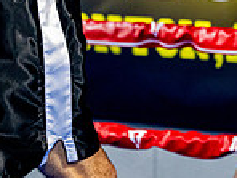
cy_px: -95
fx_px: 2478
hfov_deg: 5.4
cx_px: 290
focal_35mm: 362
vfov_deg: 4.1
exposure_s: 1/800
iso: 4000
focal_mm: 96
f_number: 2
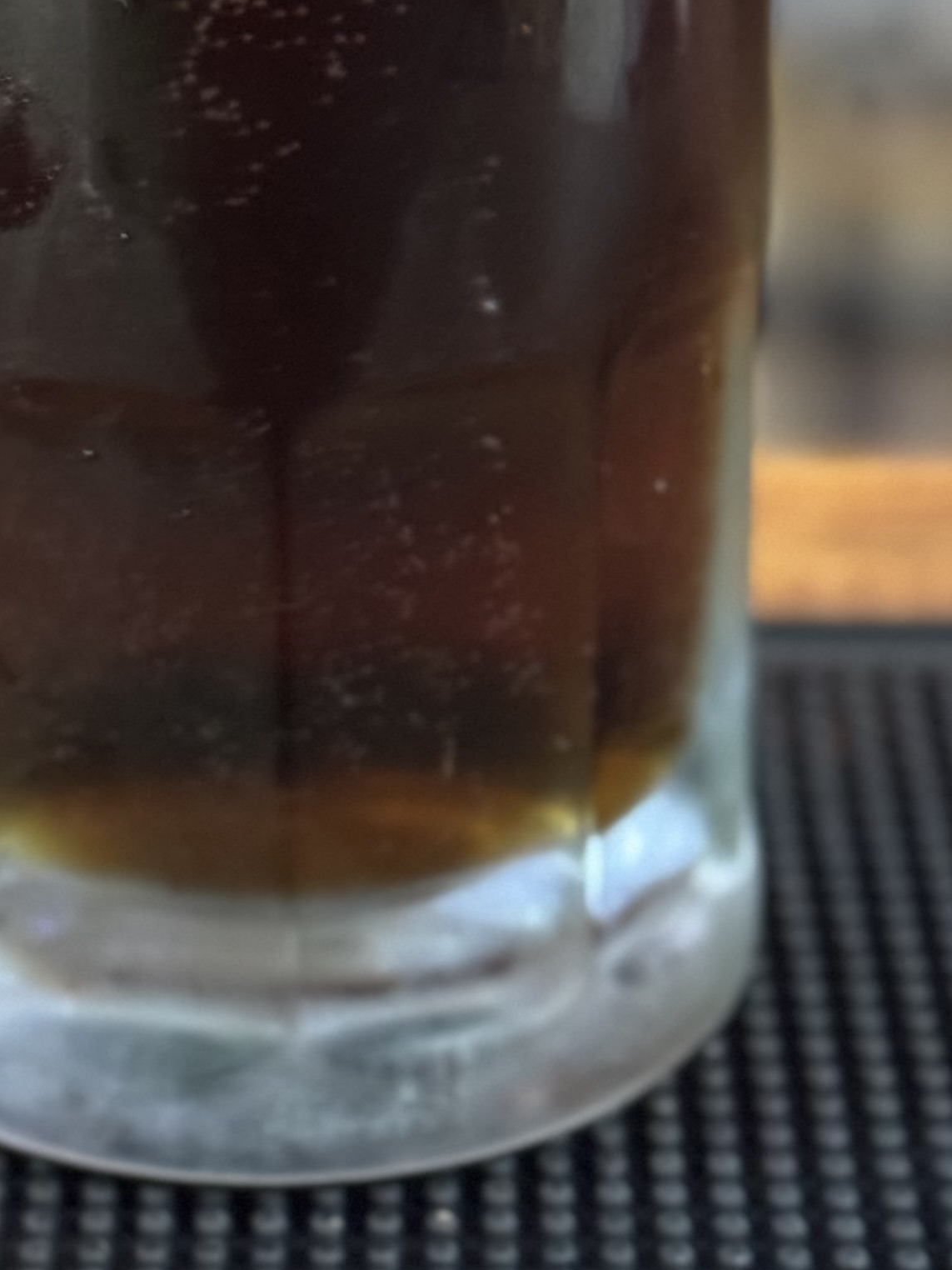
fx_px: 4657
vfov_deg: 15.4
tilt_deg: -22.5
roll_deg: +1.5
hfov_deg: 11.7
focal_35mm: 127
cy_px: 292
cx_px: 326
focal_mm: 6.76
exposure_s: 1/20
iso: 800
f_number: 1.78
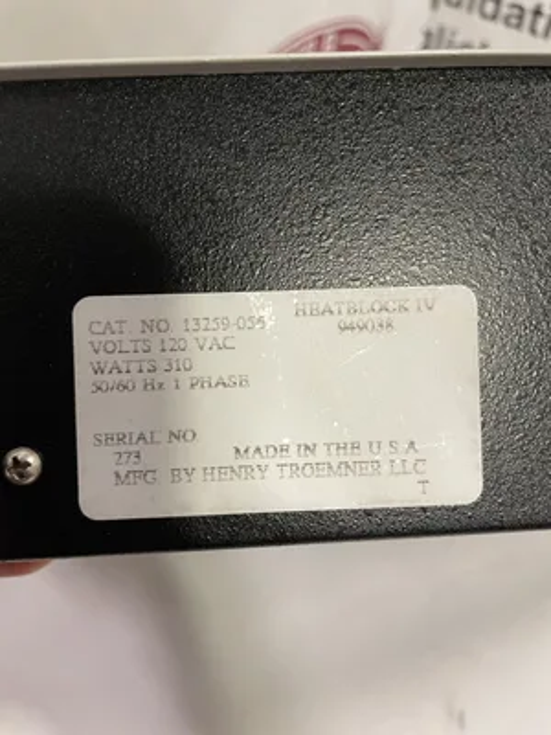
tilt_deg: -53.3
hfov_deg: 53.1
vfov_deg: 67.3
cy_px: 368
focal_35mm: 26
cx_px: 276
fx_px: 552
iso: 250
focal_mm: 4.2
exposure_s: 1/60
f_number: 1.6
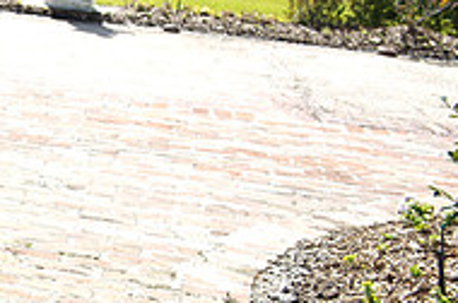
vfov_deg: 12.4
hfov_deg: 16.9
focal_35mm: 110
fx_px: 1397
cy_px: 60
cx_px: -229
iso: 100
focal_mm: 36
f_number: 5.6
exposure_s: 1/250
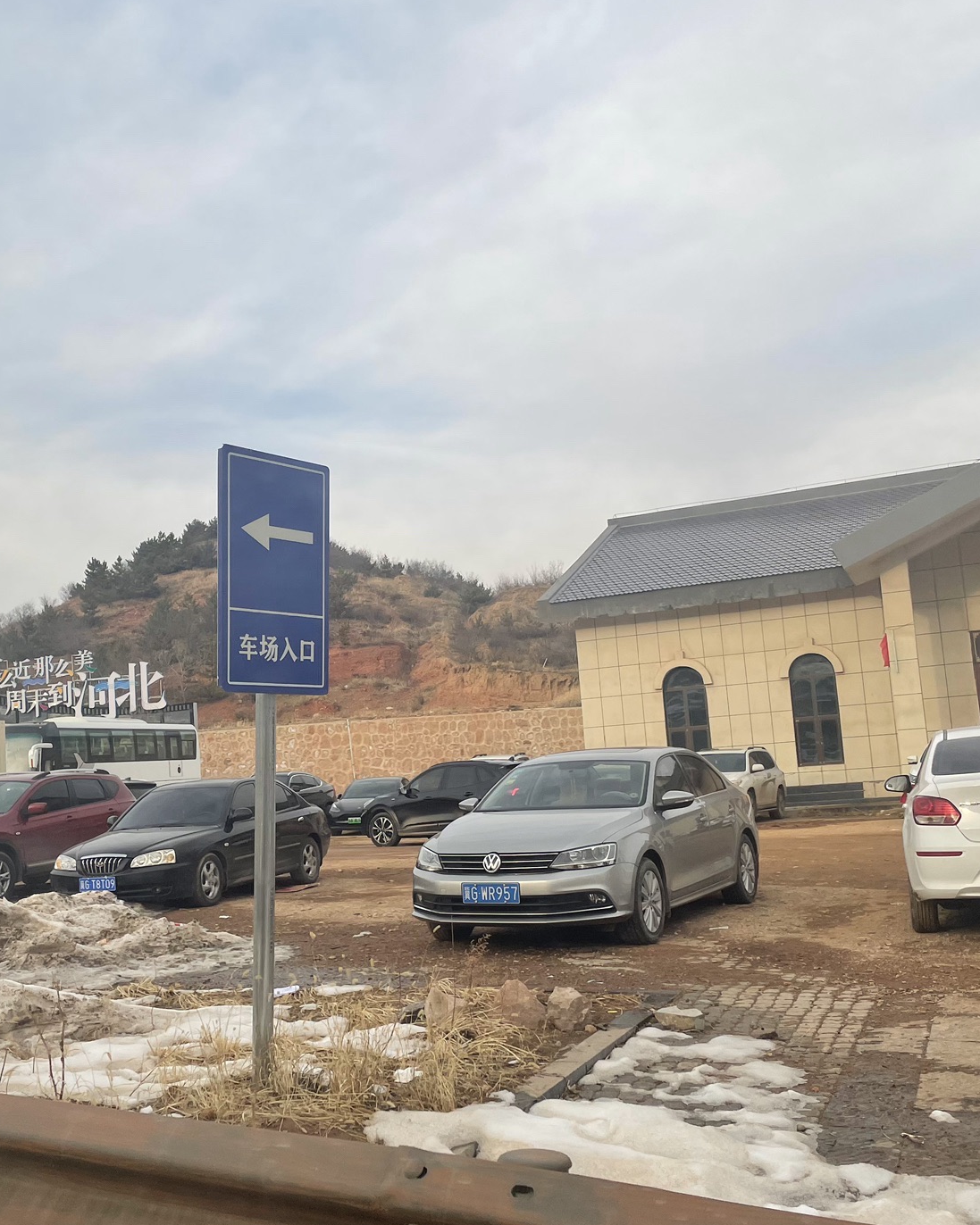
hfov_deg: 40.0
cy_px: 665
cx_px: 398
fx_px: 1342
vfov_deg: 49.0
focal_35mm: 37
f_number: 1.6
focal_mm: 4.2
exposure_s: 1/282
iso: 32
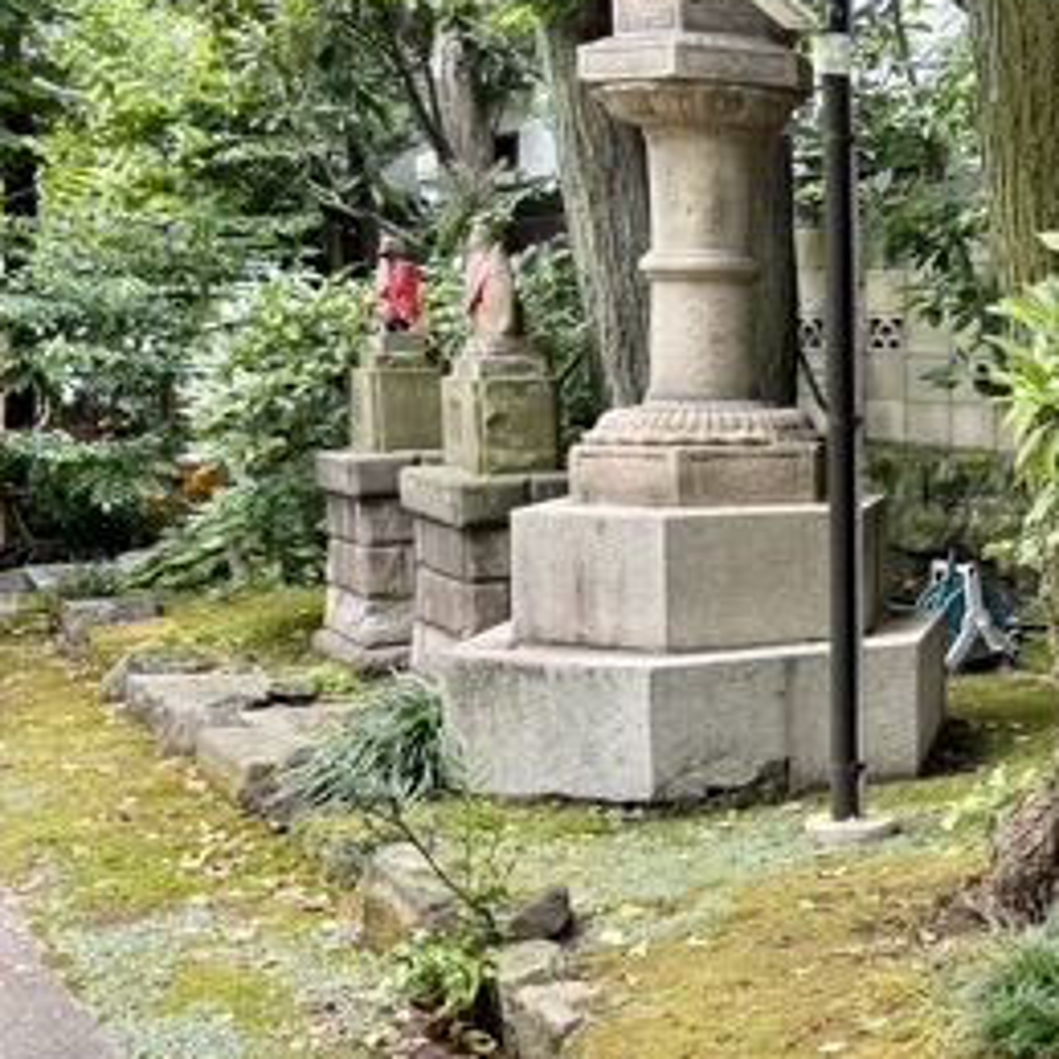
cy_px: 456
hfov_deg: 24.1
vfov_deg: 27.7
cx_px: 1398
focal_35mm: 62
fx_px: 2146
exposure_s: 1/121
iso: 64
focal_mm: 5.96
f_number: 1.6
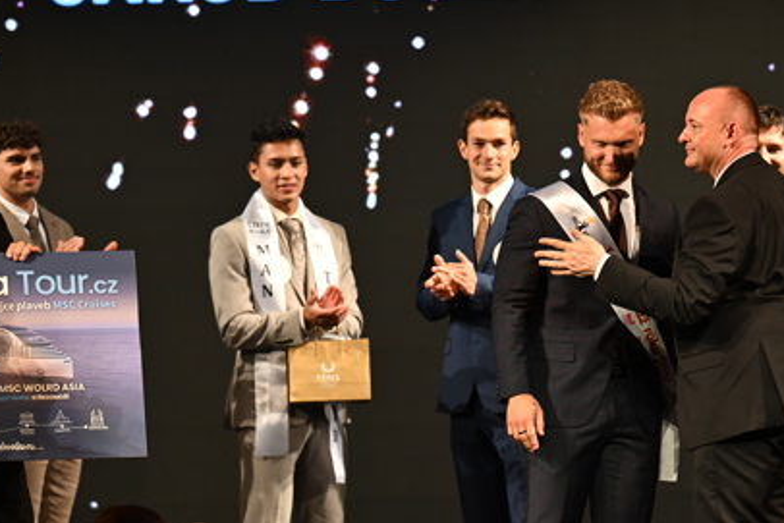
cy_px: 303
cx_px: 575
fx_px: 7407
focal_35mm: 340
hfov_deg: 6.1
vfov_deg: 4.0
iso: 1250
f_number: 4
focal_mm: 200
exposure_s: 1/200
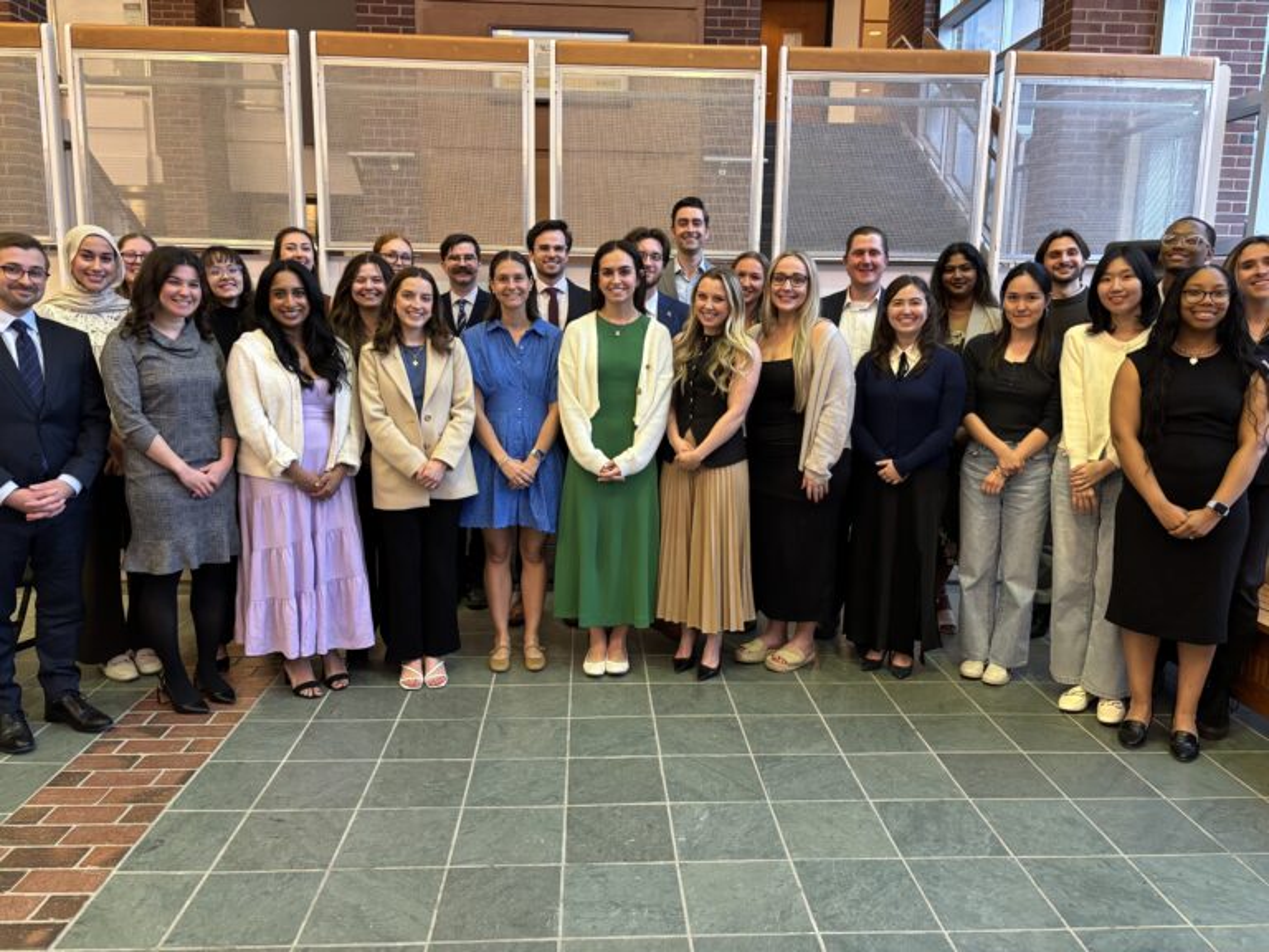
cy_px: 476
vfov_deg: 53.1
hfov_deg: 67.3
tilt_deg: -8.6
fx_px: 953
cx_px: 634
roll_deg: -0.8
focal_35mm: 26
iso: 250
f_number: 1.6
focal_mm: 5.96
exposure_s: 1/60
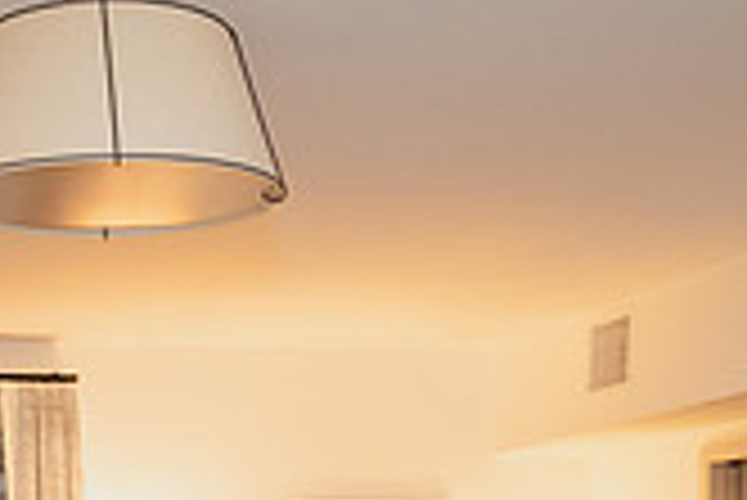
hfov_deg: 23.8
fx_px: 1744
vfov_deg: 14.7
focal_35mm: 84
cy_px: 836
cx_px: 144
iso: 2500
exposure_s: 1/160
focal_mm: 24
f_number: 3.2
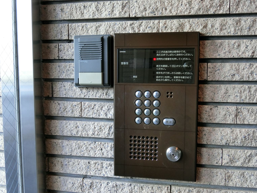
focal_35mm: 40
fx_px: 297
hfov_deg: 46.8
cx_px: 127
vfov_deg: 36.0
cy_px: 94
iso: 400
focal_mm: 8.1
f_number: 3.7
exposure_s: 1/50
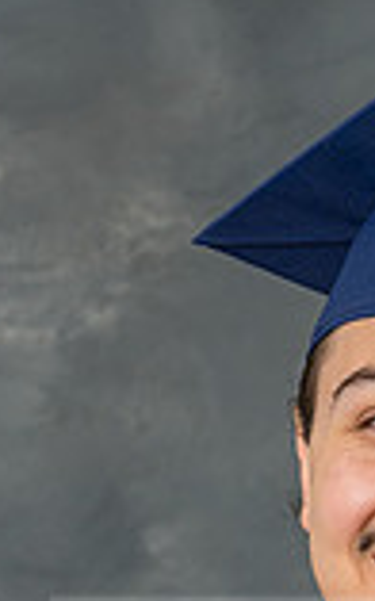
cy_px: 1093
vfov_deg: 5.4
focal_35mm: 384
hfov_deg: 3.4
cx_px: 231
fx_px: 6285
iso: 200
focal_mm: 57
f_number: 4
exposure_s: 1/200
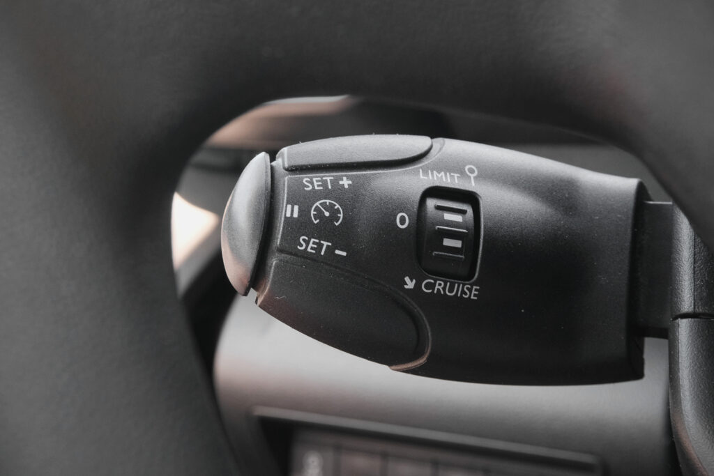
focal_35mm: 46
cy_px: 238
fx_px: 912
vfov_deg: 29.3
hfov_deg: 42.7
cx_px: 357
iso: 2000
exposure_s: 1/40
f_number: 9
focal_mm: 30.5
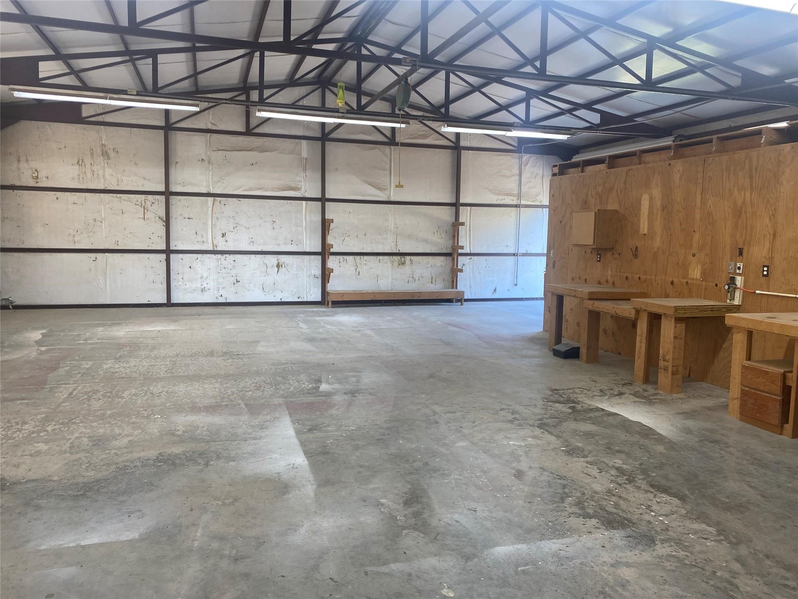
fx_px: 599
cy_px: 300
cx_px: 399
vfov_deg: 53.1
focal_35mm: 26
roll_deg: -1.0
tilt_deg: -4.9
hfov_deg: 67.3
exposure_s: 1/120
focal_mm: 4.25
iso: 80
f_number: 1.8
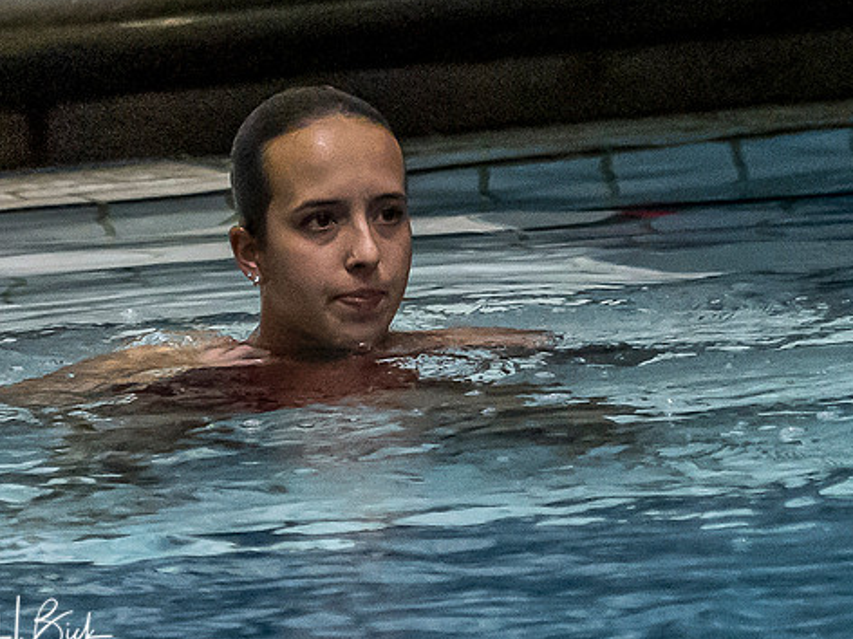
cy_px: 253
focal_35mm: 1079
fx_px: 26588
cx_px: 400
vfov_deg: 1.4
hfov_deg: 1.8
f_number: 2.8
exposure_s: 1/800
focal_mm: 150
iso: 4000
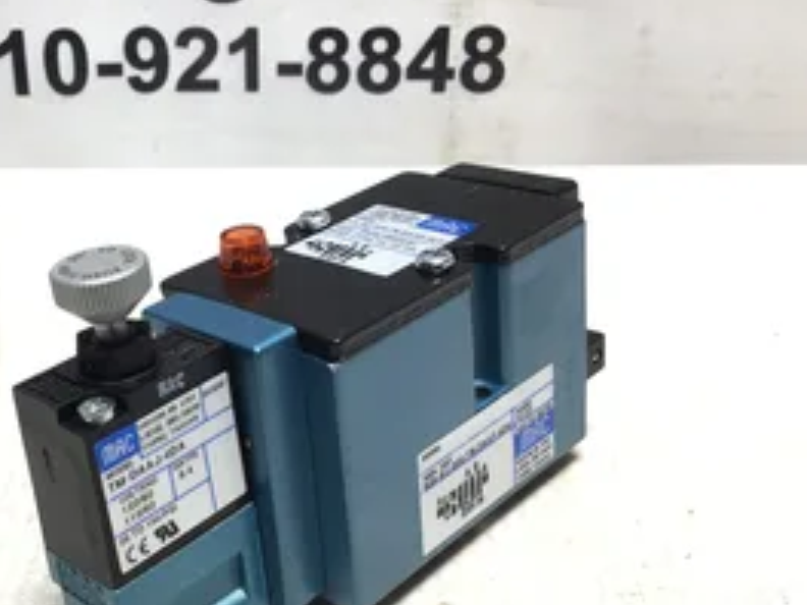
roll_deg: -0.1
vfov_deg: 30.9
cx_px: 254
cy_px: 281
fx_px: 1096
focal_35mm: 47
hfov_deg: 39.8
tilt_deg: -29.9
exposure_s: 1/120
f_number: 2.4
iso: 40
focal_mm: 3.3
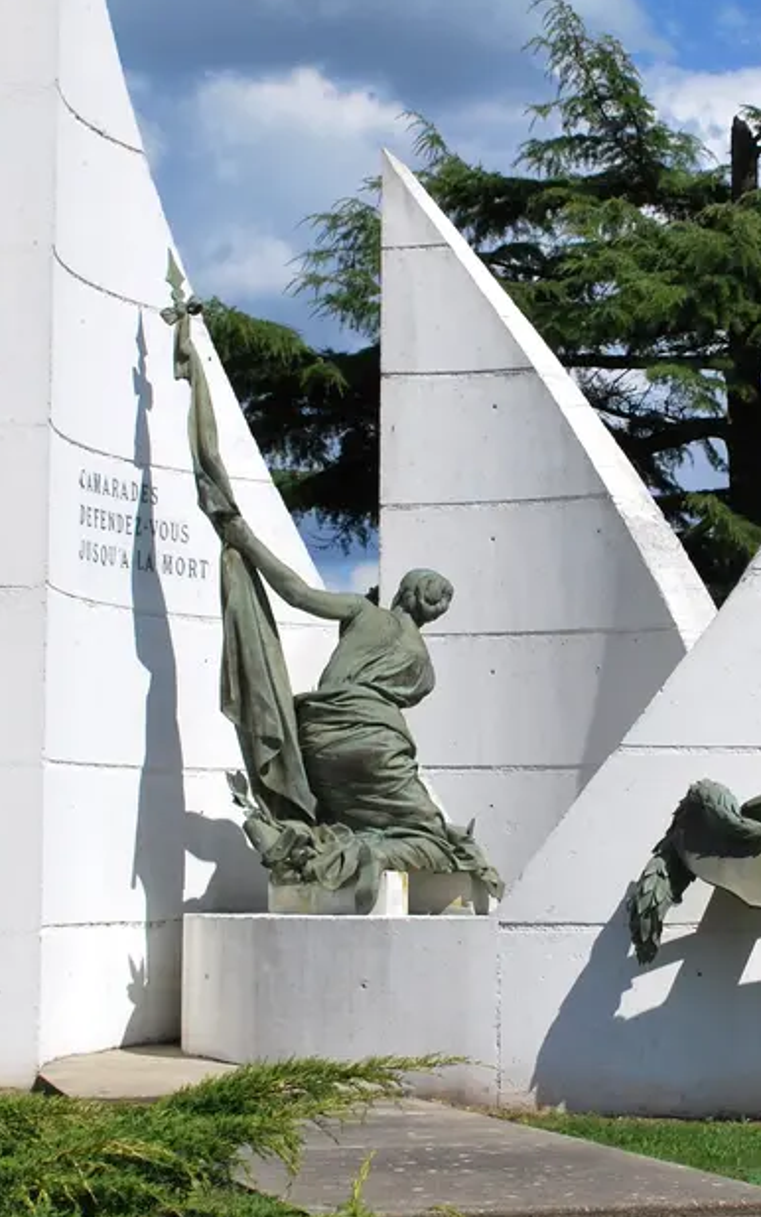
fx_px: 3053
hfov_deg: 14.2
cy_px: 456
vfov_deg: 22.5
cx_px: 569
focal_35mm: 92
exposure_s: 1/400
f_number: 10
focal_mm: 29
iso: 100
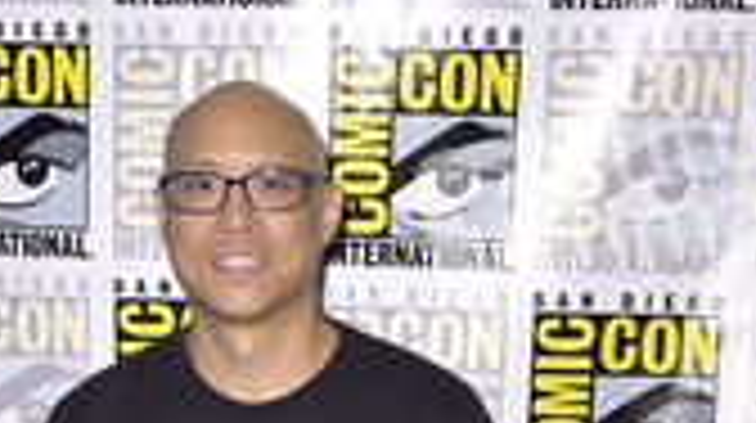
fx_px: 1702
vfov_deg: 12.3
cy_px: 873
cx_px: 241
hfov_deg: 24.9
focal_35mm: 85
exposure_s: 1/250
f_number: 6.3
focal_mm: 34
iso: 1000
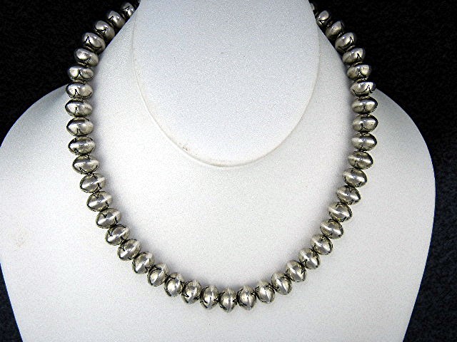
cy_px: 171
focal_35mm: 39
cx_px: 228
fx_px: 515
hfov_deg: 47.9
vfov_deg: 36.8
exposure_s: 1/39.7
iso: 160
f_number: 3.7
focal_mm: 7.1
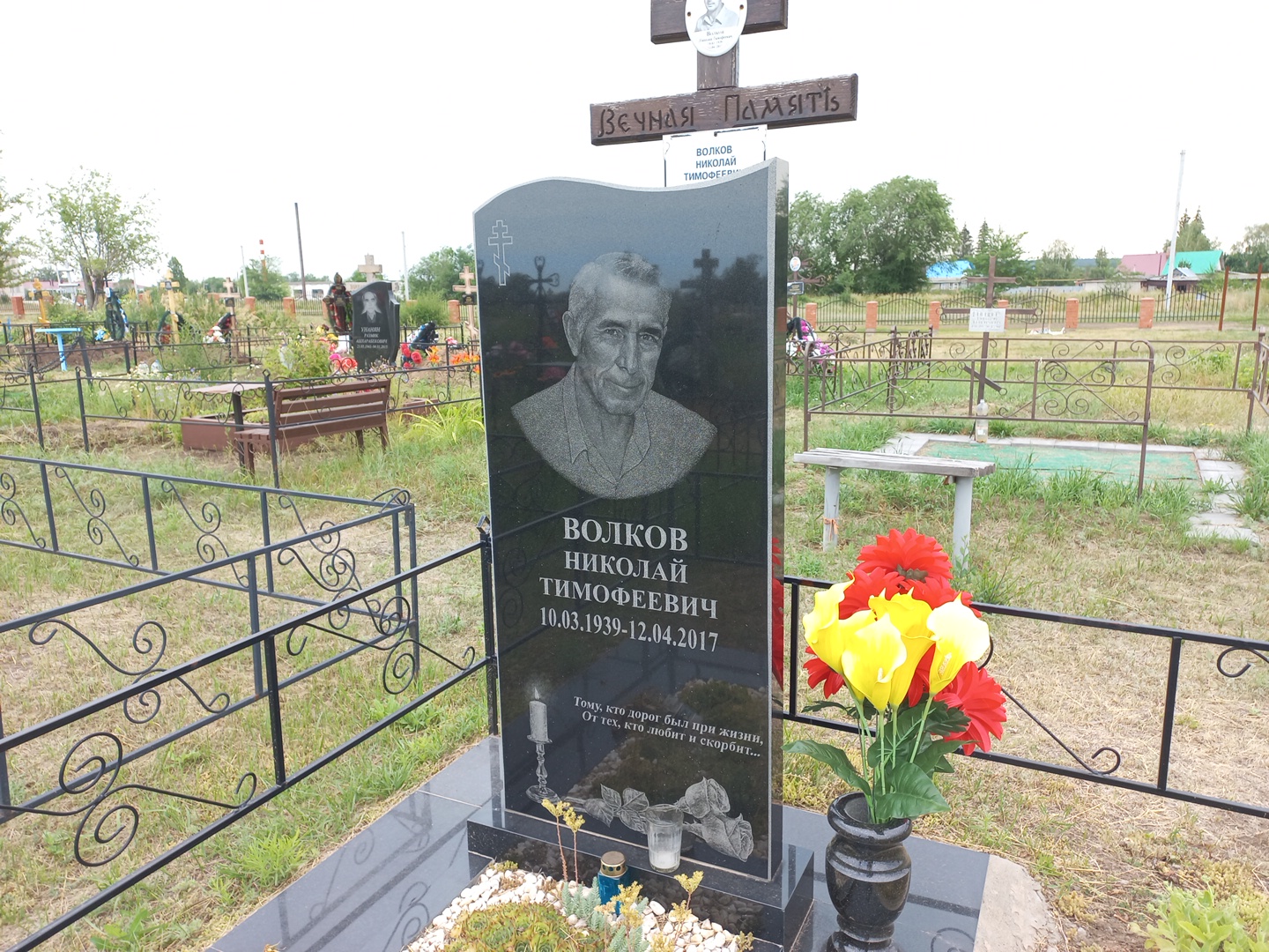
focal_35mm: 25
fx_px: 916
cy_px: 476
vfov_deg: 54.9
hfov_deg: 69.4
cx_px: 634
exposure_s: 1/110
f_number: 1.8
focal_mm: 4.6
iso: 24
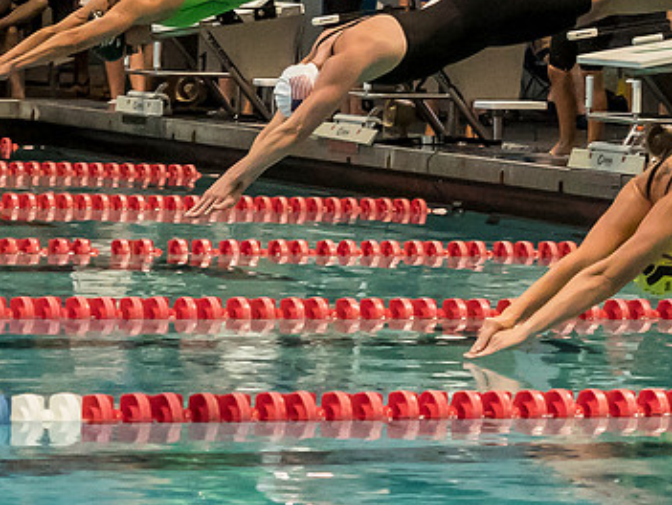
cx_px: 611
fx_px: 4431
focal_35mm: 228
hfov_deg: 8.6
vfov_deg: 6.5
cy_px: 121
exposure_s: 1/1000
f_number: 2.8
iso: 3200
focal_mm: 35
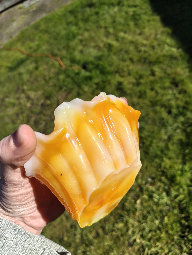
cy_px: 128
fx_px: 177
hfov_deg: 56.9
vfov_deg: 71.5
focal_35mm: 24
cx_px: 96
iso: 50
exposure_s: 1/1021
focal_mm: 5.56
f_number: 1.88
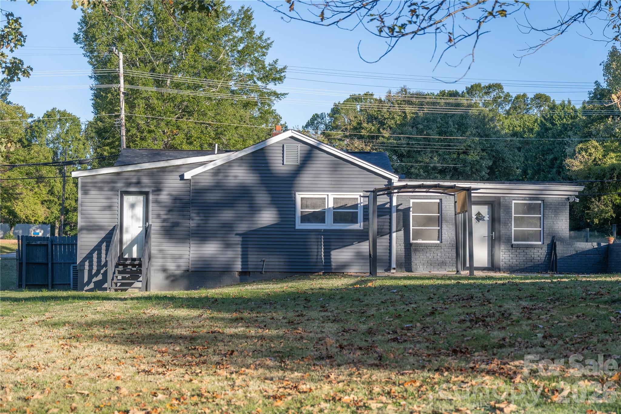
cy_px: 207
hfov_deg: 35.6
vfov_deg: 24.2
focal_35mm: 56
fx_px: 966
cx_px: 310
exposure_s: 1/1250
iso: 200
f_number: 3.2
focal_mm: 56
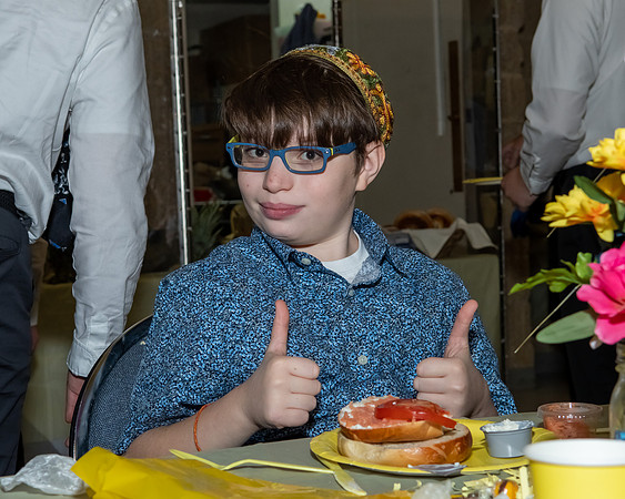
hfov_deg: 23.9
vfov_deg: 19.2
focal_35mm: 80
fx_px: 1475
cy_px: 247
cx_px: 300
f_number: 6.3
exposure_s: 1/250
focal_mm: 40
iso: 500
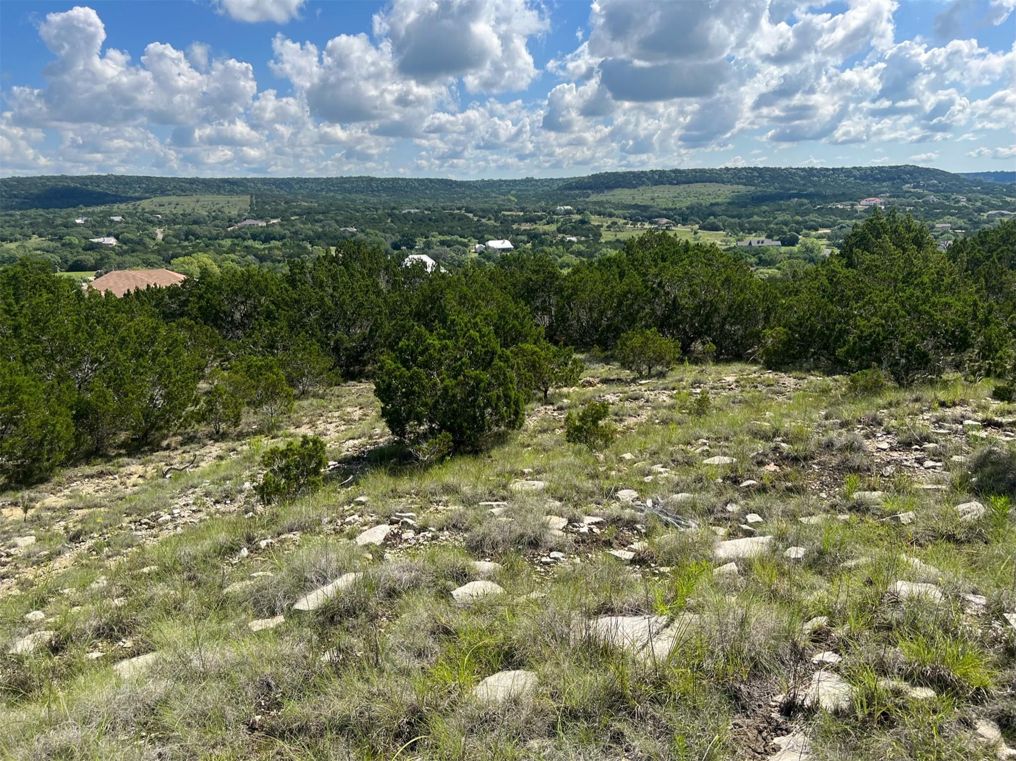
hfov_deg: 67.3
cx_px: 508
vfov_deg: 53.0
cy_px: 380
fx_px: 763
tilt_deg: -13.5
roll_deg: +1.7
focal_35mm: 26
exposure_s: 1/3968
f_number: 1.5
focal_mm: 5.7
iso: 50
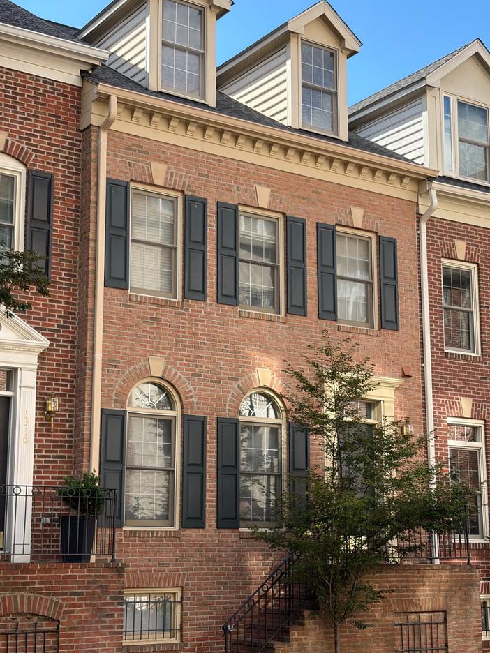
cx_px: 261
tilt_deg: +11.8
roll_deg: +0.3
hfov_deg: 24.4
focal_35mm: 60
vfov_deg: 32.2
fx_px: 1132
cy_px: 327
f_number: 1.6
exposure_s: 1/987
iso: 50
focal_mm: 5.96
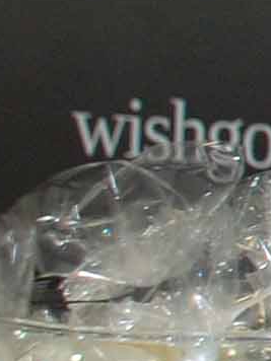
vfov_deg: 6.2
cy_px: 58
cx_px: 1401
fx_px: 3309
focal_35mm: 317
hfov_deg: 4.1
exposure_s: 1/60
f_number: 4
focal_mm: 26
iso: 400
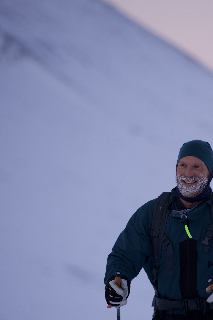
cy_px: 225
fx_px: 2946
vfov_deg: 6.2
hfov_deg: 4.1
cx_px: 197
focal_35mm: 332
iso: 500
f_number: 2.8
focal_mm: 161
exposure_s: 1/320
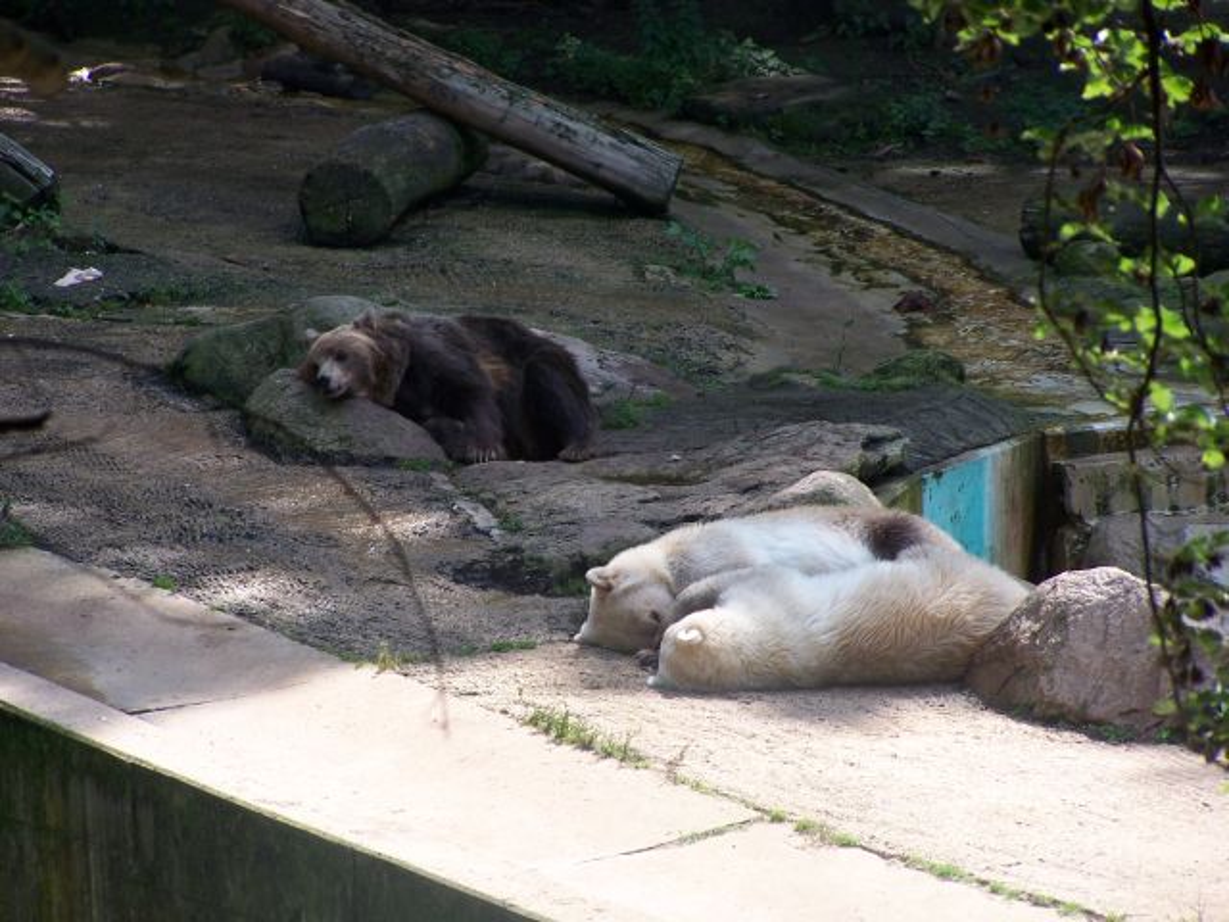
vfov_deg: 5.5
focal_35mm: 268
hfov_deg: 7.4
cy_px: 461
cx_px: 614
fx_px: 9515
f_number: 3.6
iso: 80
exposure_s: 1/320
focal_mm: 44.4
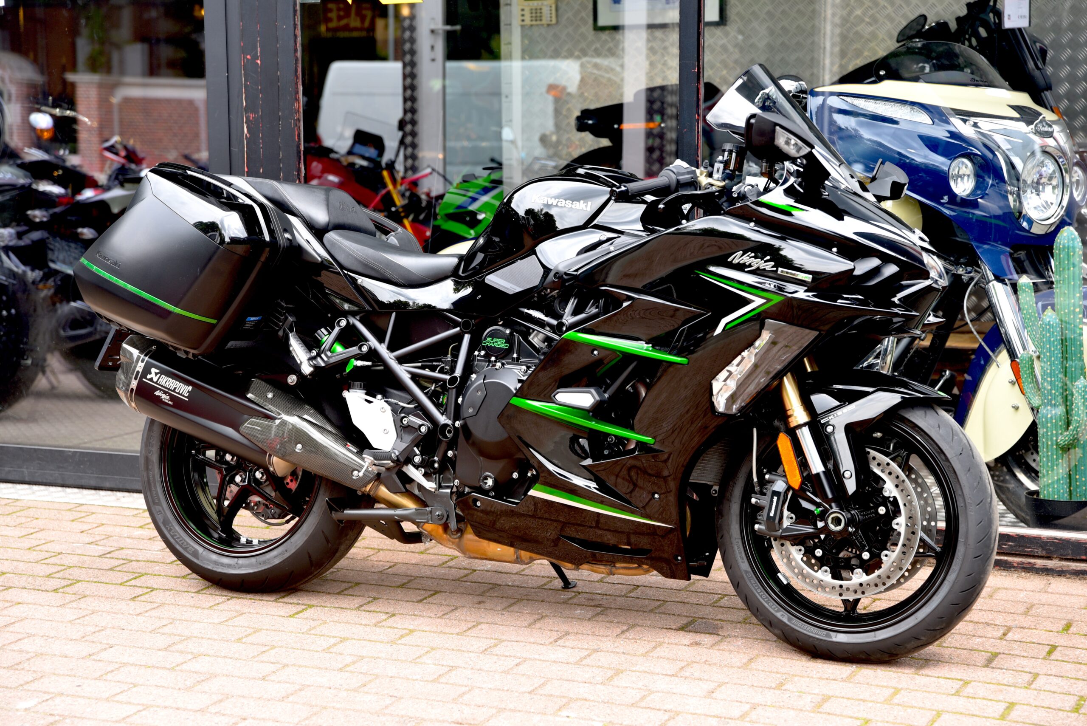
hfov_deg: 28.8
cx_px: 544
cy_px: 363
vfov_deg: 19.5
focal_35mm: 70
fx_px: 2114
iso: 100
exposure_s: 1/60
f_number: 4
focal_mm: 70
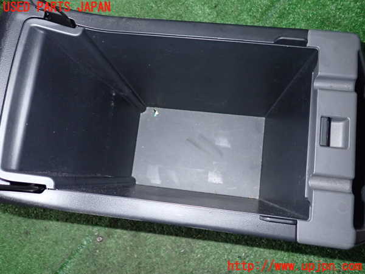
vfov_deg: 46.8
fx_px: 316
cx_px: 182
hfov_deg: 60.0
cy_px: 137
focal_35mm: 30
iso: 640
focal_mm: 5.4
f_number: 6.3
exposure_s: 1/30
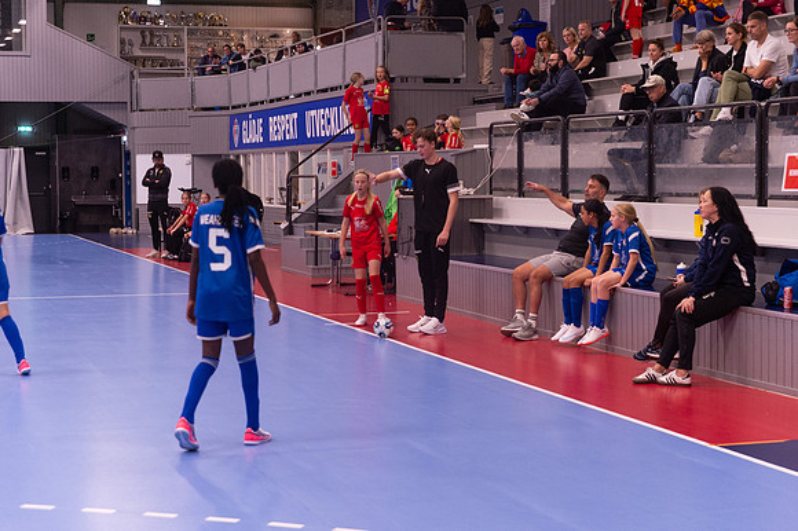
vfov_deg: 18.3
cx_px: 399
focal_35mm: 74
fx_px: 1645
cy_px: 266
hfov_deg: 27.3
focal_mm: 70
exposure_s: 1/500
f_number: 3.2
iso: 3600
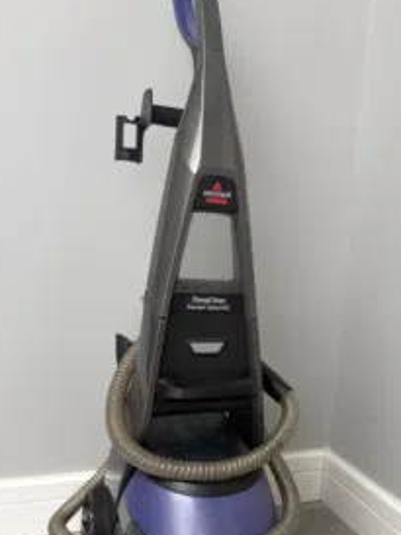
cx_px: 264
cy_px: 346
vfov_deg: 48.4
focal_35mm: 38
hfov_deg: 37.3
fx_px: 588
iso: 50
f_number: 1.6
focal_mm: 5.96
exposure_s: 1/100
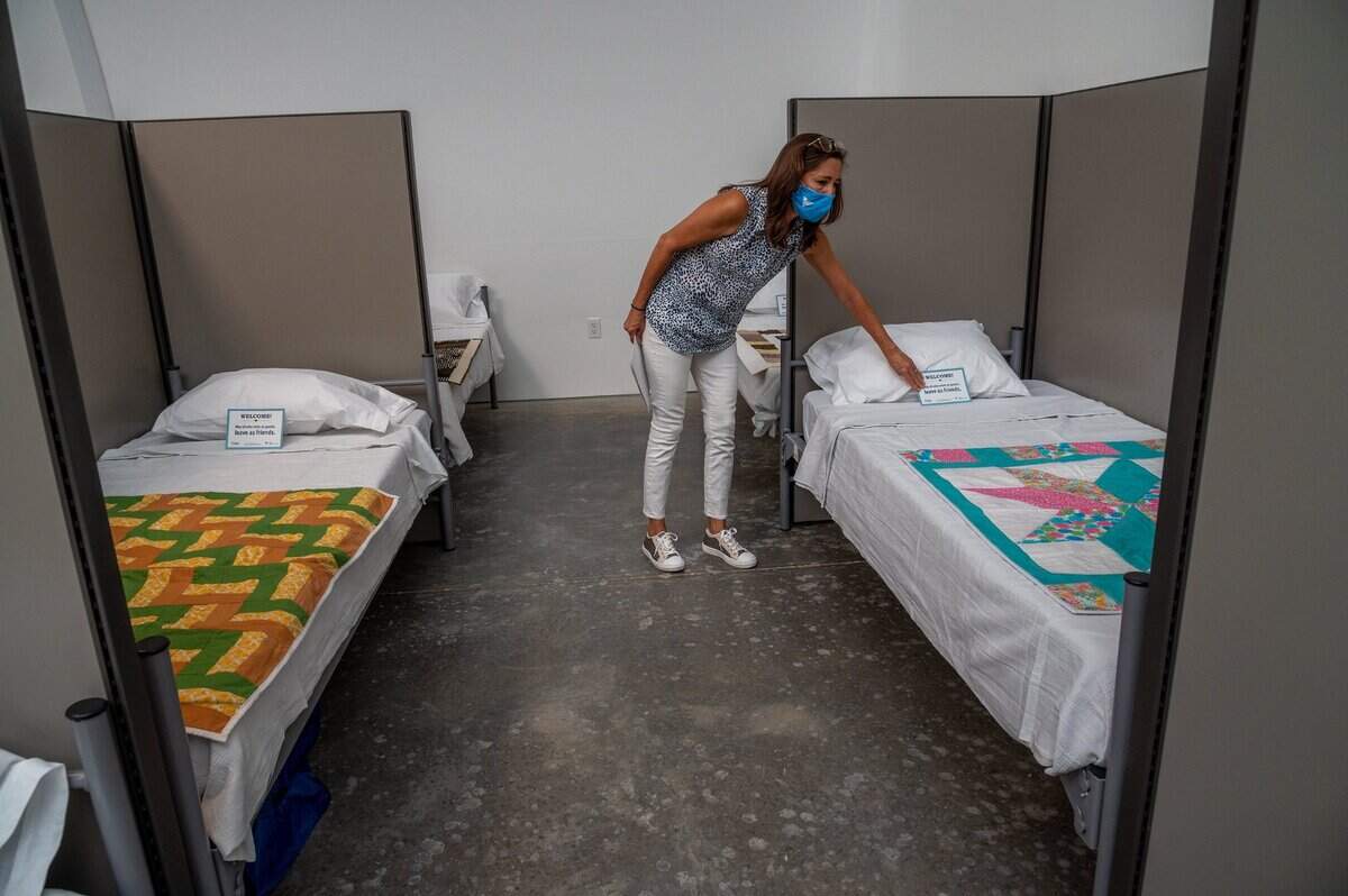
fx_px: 898
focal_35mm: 24
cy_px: 448
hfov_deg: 73.8
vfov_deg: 53.1
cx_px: 674
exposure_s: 1/250
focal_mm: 24
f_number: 7.1
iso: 800
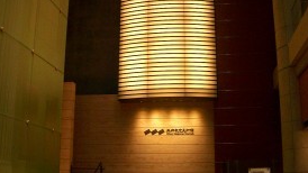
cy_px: 79
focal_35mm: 52
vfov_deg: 23.0
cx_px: 154
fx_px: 425
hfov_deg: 39.9
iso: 100
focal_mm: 5.8
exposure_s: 1/40
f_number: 2.6
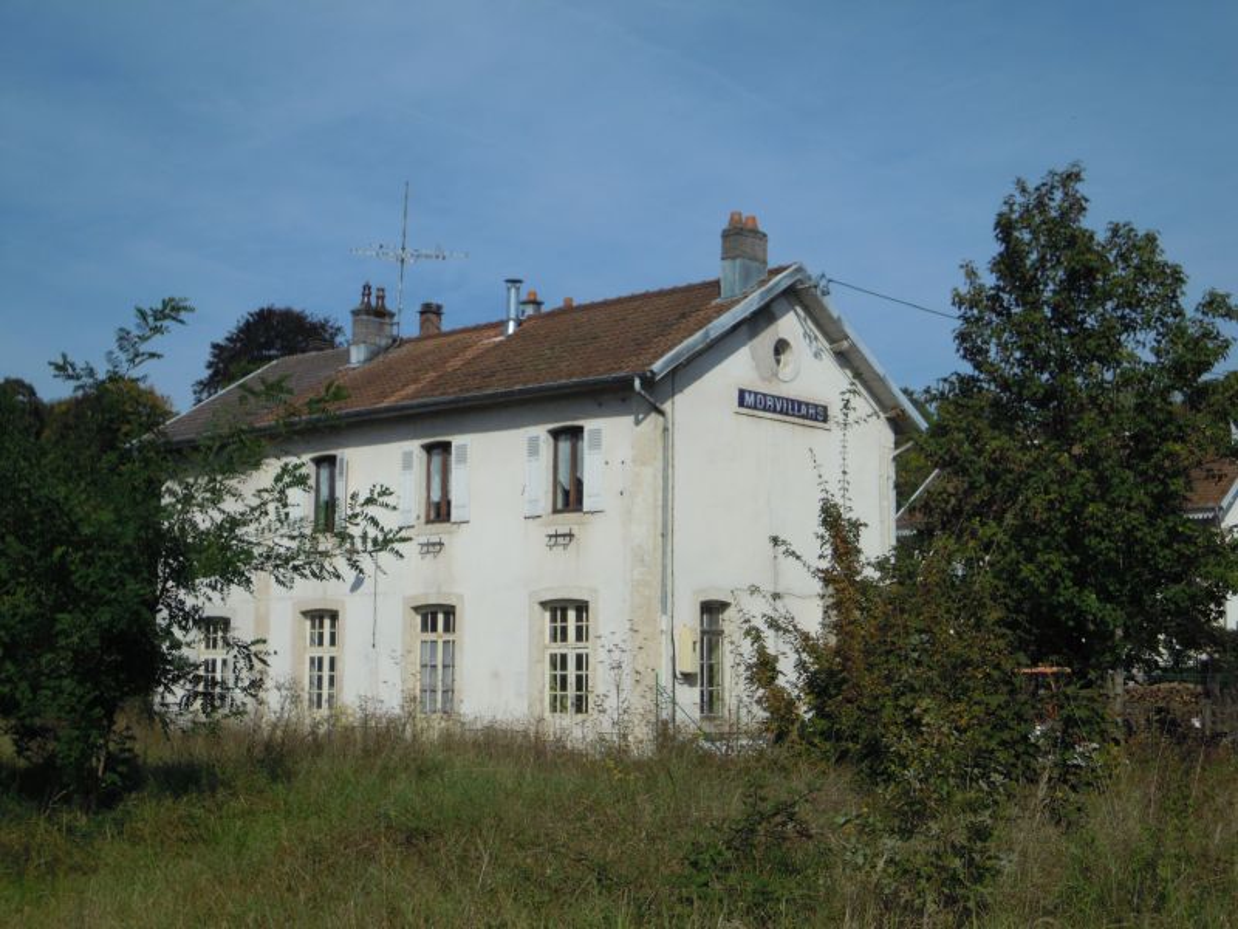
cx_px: 619
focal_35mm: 54
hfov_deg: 35.5
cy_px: 464
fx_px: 1931
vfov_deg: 27.0
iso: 100
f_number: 10.5
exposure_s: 1/400
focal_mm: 9.6
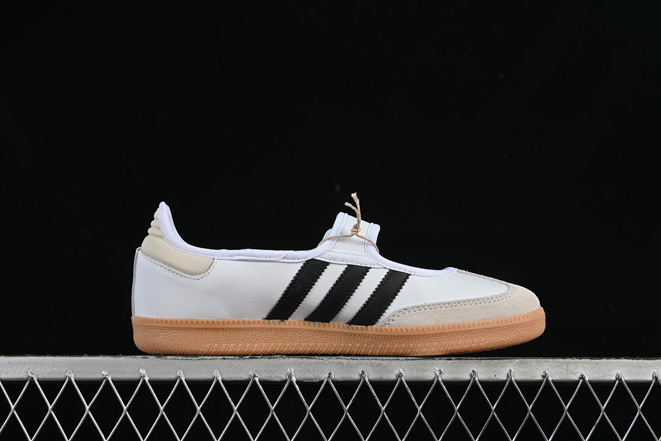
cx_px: 330
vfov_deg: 18.2
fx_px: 1377
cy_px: 220
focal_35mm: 75
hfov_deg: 27.0
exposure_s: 1/80
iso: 125
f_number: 8
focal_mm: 50
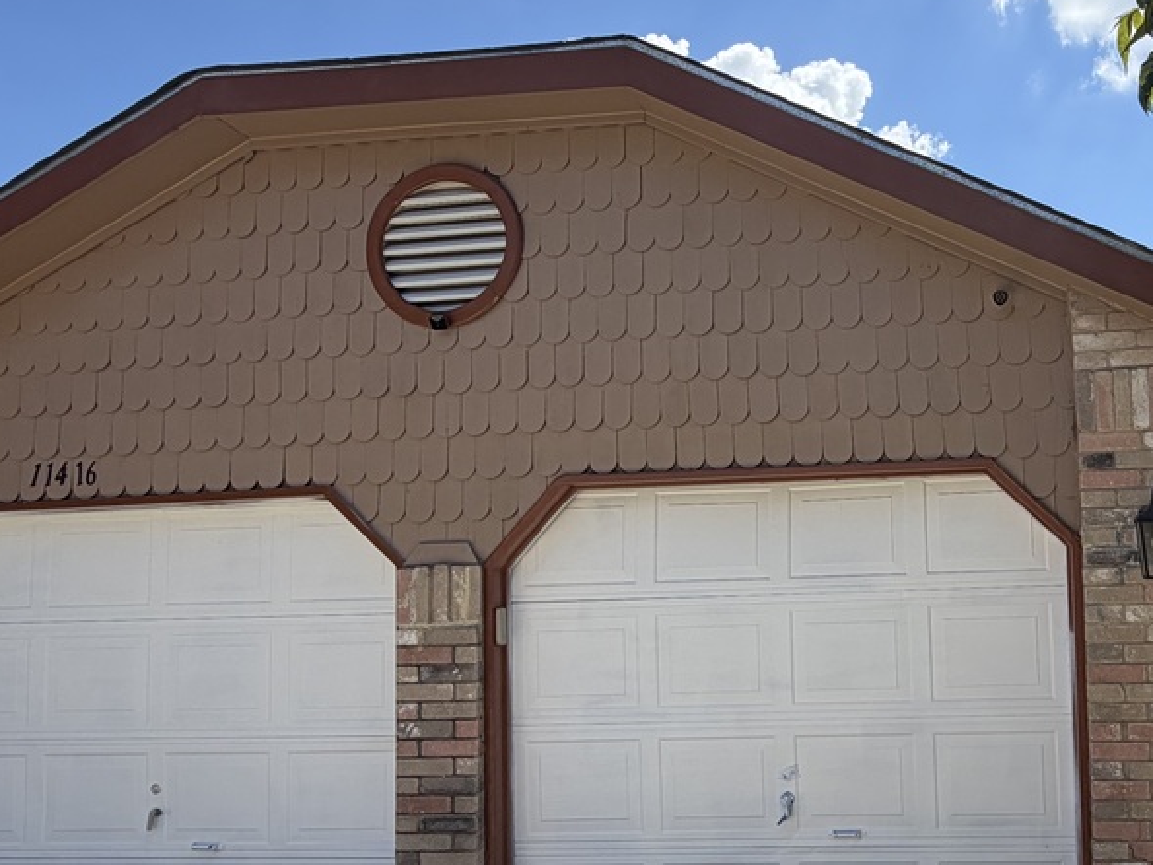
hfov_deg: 51.7
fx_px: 1133
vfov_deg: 41.6
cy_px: 523
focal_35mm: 34
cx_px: 857
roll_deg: +1.0
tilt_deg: +4.8
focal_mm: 2.22
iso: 20
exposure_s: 1/779
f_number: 2.2
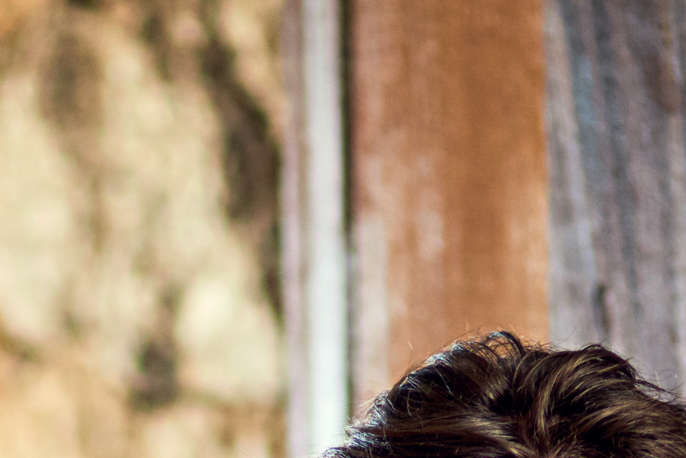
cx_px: -54
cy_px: 1080
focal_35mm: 402
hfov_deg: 5.1
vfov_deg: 3.4
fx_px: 7664
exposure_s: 1/320
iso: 200
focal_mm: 85
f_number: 1.8
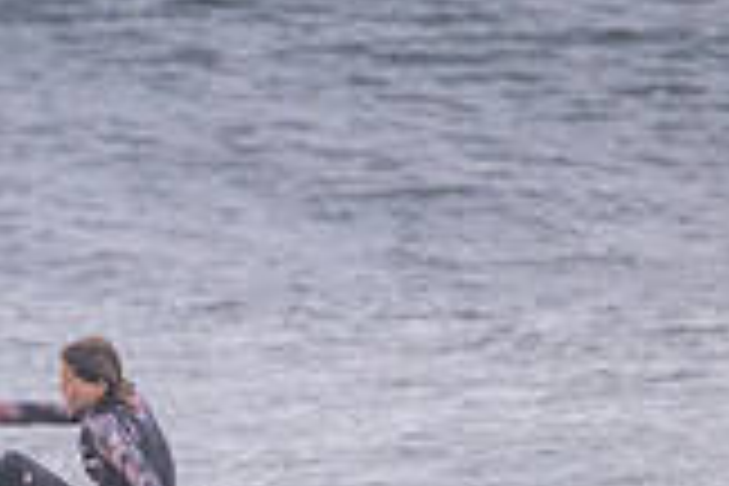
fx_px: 57951
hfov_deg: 0.7
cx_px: -176
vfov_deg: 0.5
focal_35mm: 2862
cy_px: 673
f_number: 11
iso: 2000
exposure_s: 1/2000
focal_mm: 800
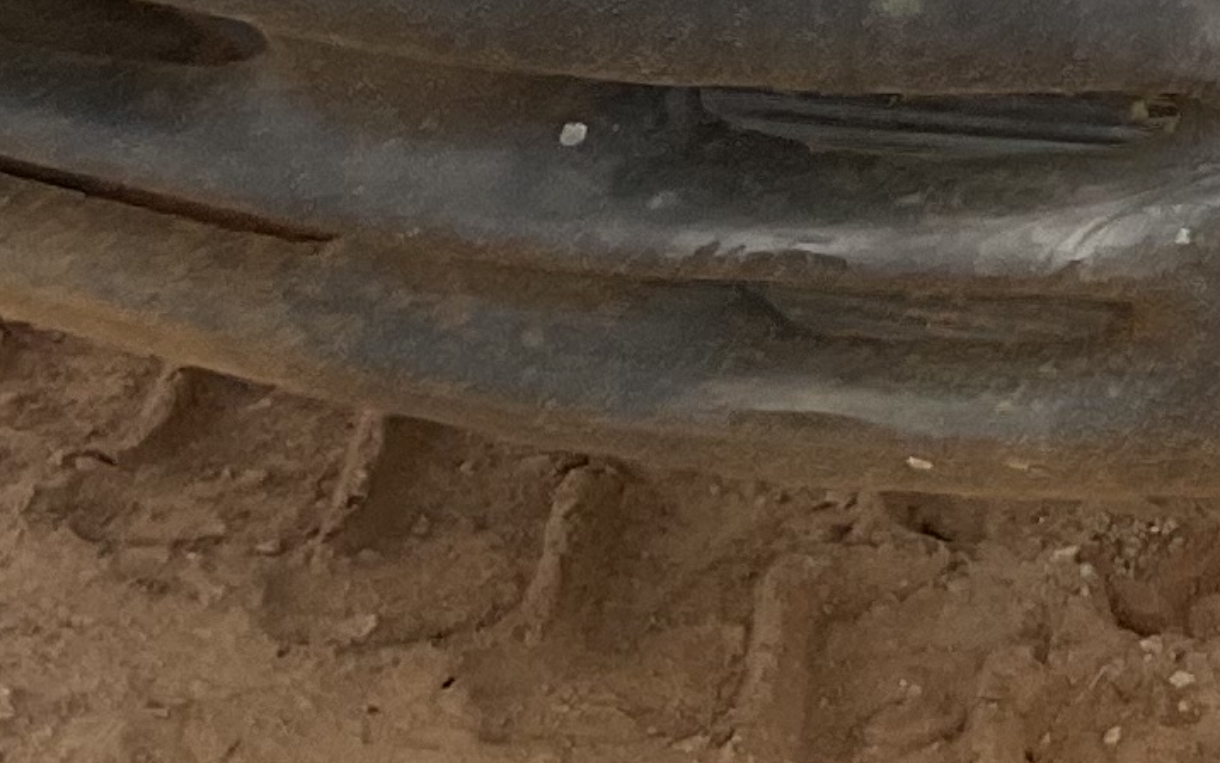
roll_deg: -5.7
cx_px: 2034
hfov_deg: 11.4
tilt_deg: -16.0
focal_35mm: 173
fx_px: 5754
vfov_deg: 7.2
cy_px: -954
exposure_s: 1/978
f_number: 1.8
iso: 16
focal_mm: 3
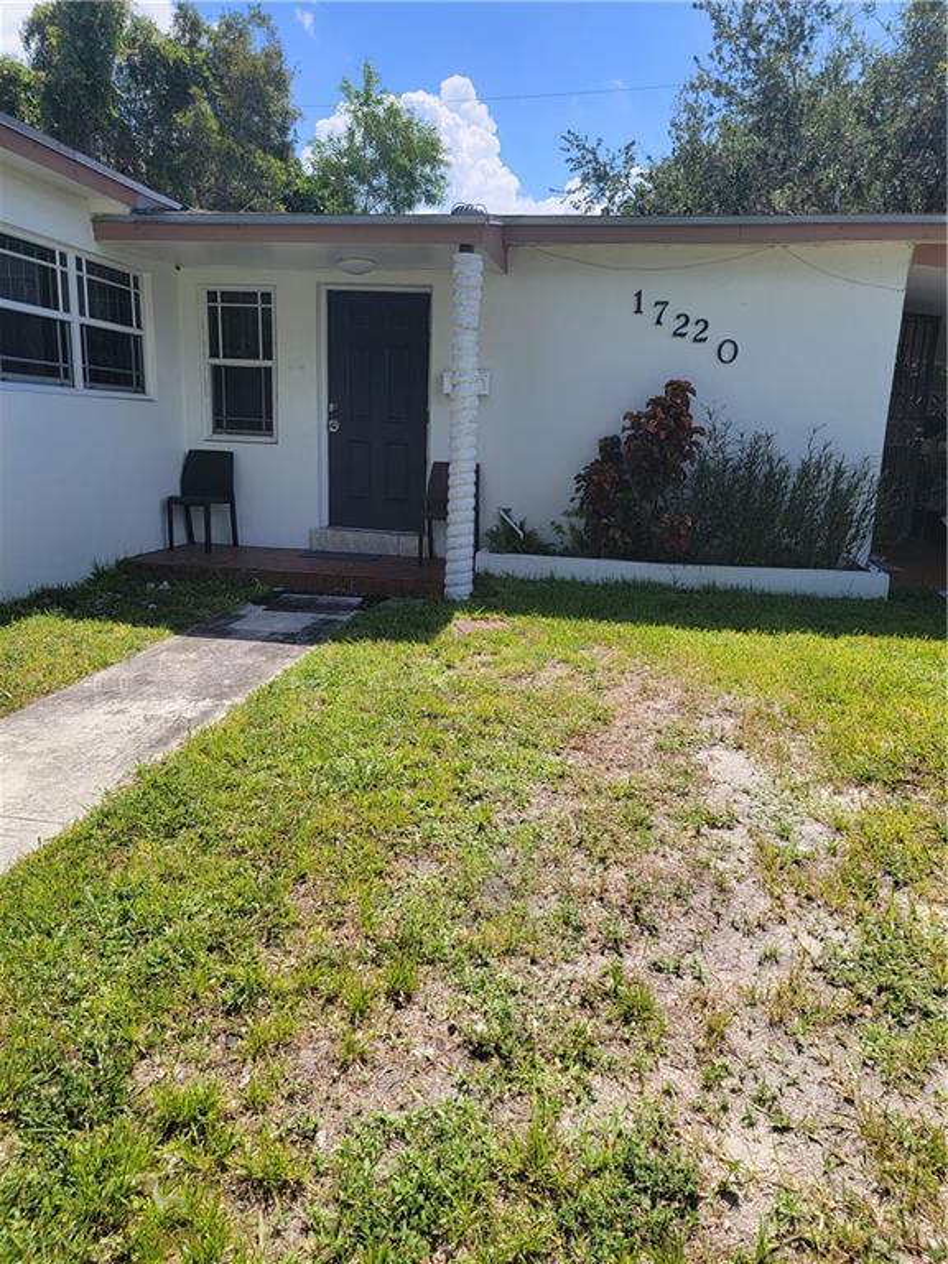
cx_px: 474
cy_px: 632
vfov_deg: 71.6
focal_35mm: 24
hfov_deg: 56.8
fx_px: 876
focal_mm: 6.7
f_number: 1.8
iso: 16
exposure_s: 1/720
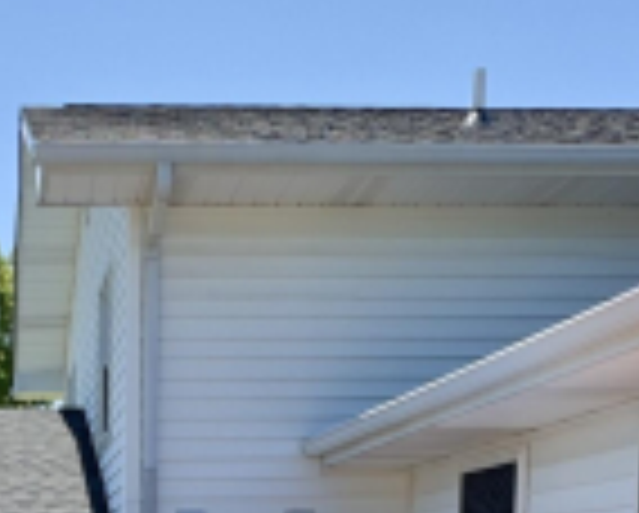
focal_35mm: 64
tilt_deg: -6.0
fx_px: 1212
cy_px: 724
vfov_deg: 21.0
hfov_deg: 27.9
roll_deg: +1.5
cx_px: 11
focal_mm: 2.22
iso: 50
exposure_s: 1/1221
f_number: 2.2
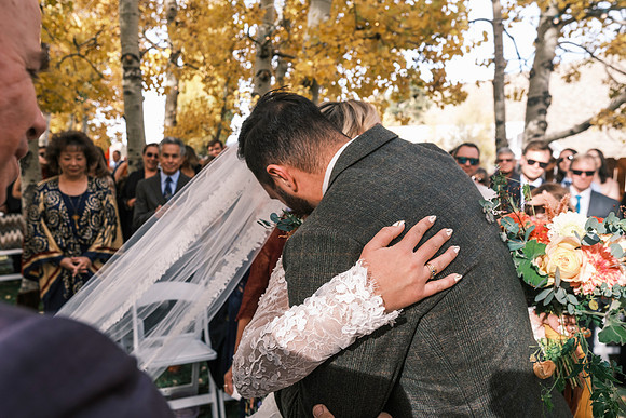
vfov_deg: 48.0
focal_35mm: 27
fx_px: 470
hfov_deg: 67.4
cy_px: 209
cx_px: 313
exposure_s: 1/125
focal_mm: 18
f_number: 4
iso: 160
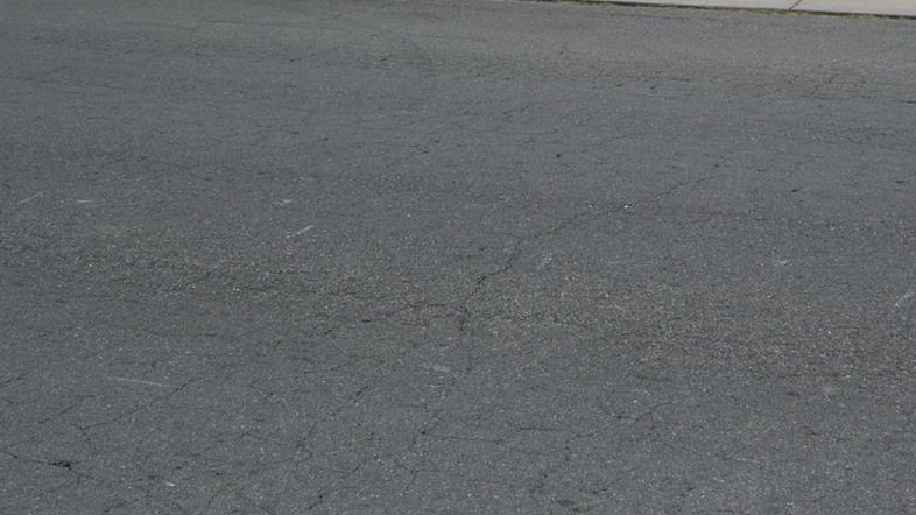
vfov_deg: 14.8
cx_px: 596
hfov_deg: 26.7
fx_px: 1919
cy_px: -87
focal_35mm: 79
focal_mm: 7.9
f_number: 2.8
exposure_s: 1/640
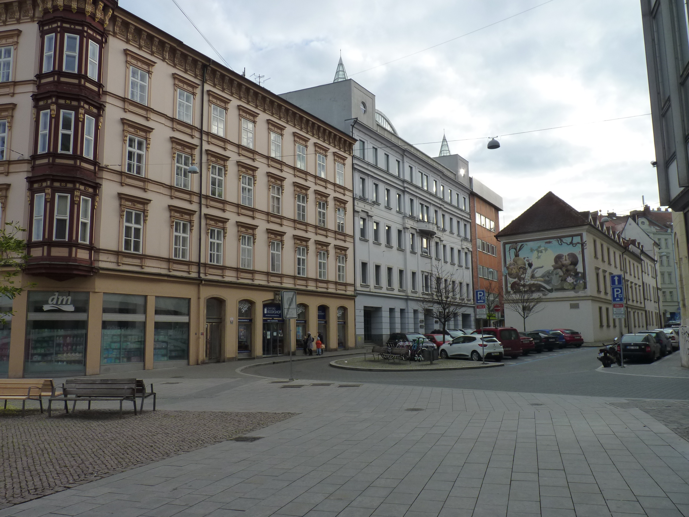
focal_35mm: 27
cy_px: 258
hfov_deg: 65.3
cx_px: 344
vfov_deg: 51.4
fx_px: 537
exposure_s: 1/250
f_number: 4.5
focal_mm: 4.8
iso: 125
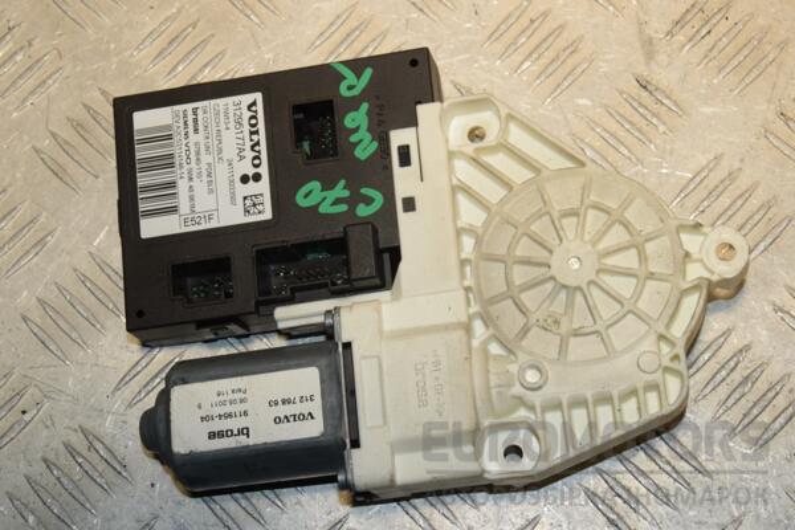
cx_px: 398
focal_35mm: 75
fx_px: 1656
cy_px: 265
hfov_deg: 27.0
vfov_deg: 18.2
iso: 800
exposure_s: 1/200
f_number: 9
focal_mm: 50
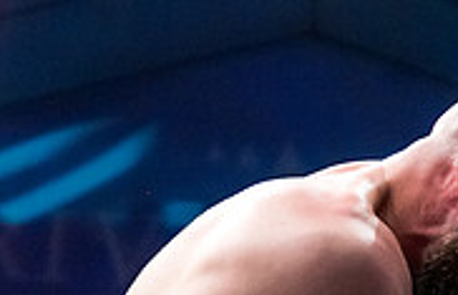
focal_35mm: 149
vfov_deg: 9.0
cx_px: 629
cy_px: 210
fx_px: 1875
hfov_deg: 13.3
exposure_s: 1/1000
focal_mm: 40
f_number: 4
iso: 4000
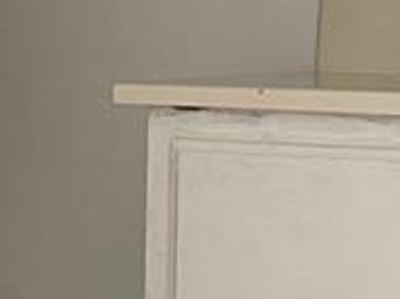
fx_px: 1662
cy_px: 101
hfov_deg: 13.6
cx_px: 63
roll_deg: -2.4
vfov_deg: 10.3
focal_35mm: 144
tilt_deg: -3.0
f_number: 1.6
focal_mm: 5.1
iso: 640
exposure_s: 1/39
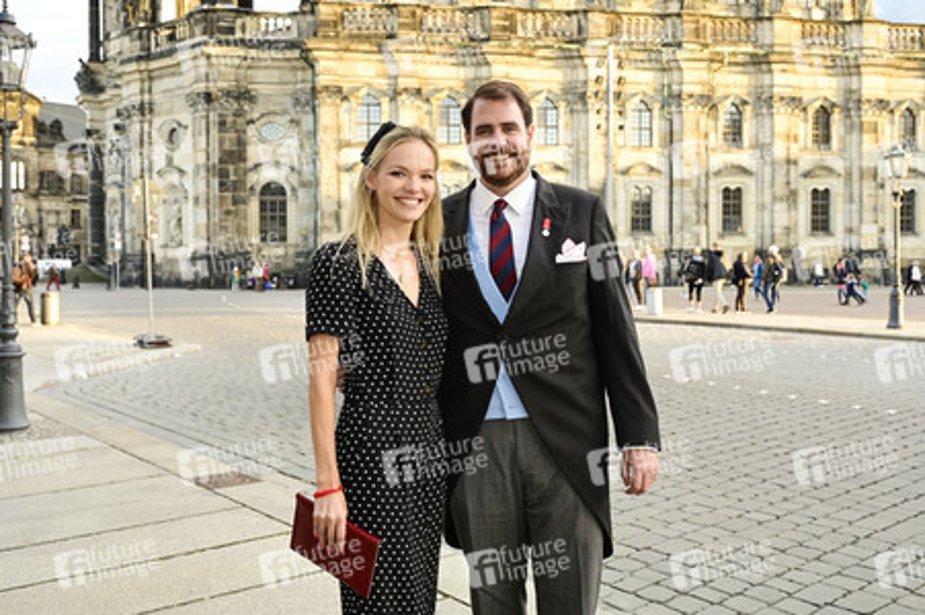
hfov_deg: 62.0
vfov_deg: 43.5
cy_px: 308
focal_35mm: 30
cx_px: 462
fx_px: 770
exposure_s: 1/200
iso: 800
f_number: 5
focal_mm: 30
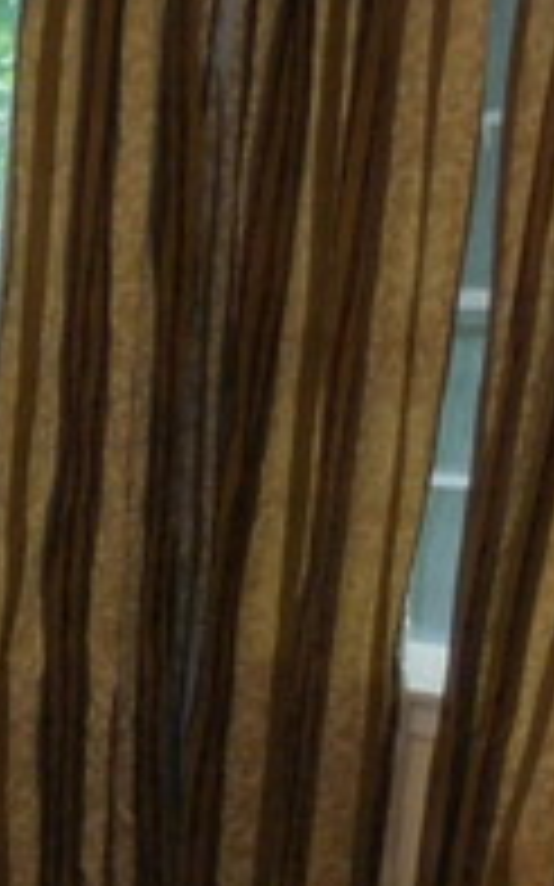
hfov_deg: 13.1
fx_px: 2079
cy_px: 810
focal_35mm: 86
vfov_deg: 23.4
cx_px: -572
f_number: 3.3
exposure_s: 1/25
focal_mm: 4.5
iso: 360
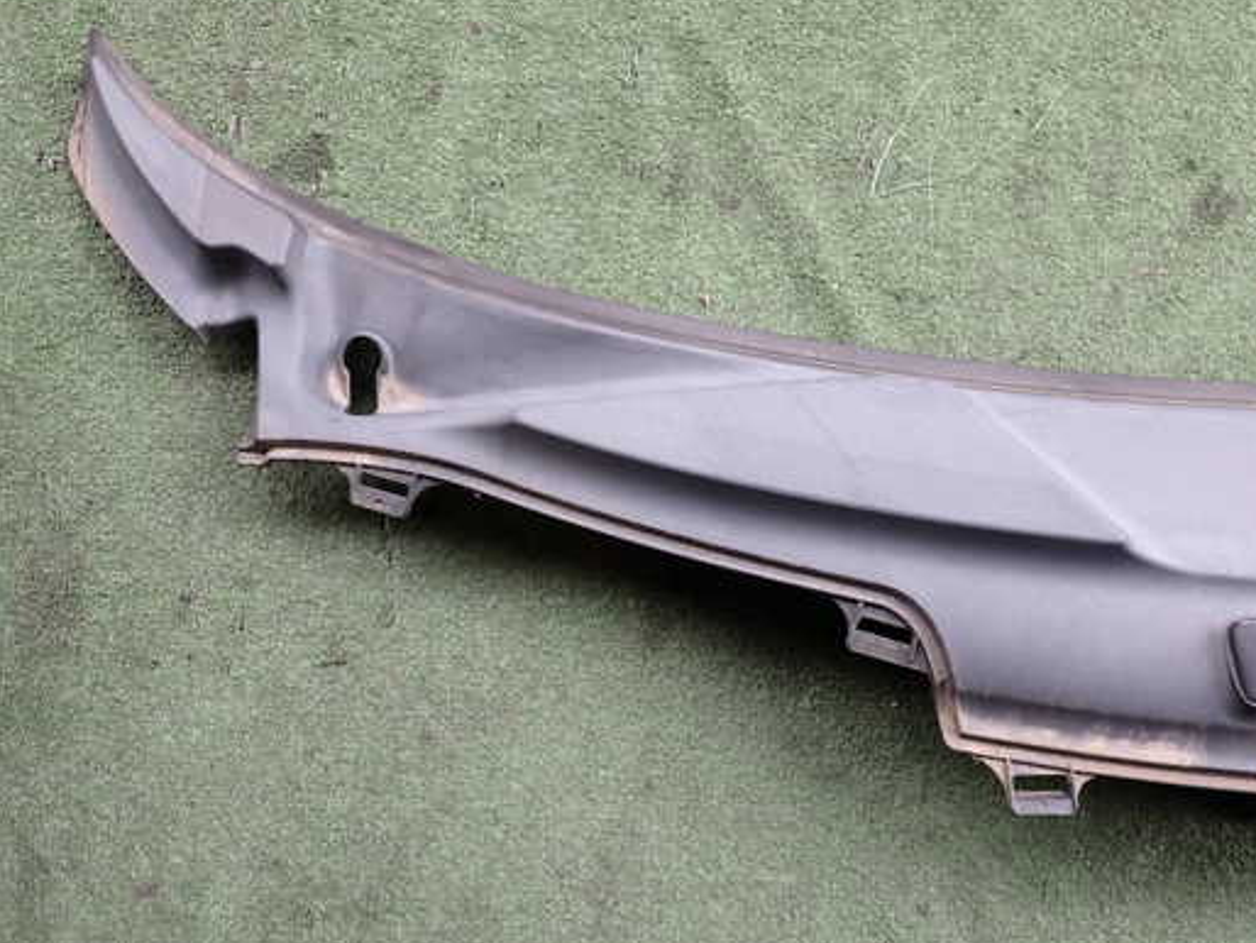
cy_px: 474
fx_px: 1271
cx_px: 689
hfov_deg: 52.5
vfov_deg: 40.7
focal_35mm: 35
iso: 100
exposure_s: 1/125
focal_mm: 5.4
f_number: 2.3
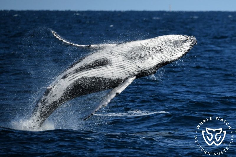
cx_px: 118
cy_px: 78
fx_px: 3277
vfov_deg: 2.7
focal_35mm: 500
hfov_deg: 4.1
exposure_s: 1/8000
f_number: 6.3
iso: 1100
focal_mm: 500
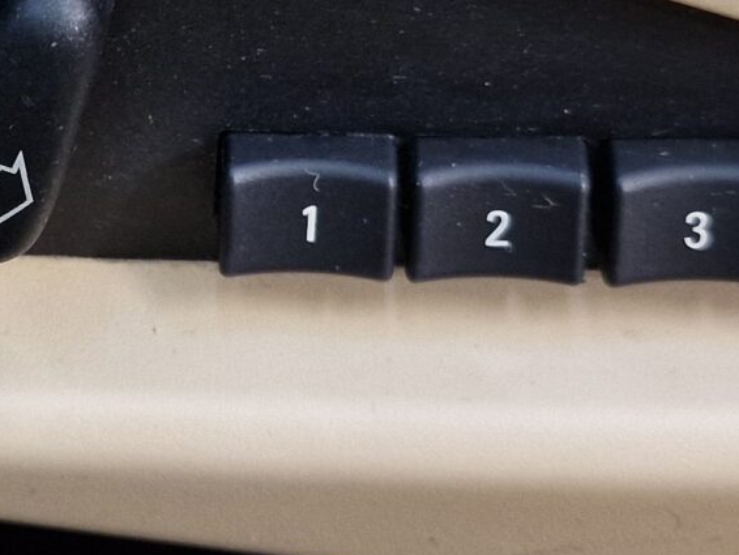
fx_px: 2221
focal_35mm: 104
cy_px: 125
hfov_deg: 18.4
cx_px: -4
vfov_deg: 14.2
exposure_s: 1/50
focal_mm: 6.4
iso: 200
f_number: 1.8
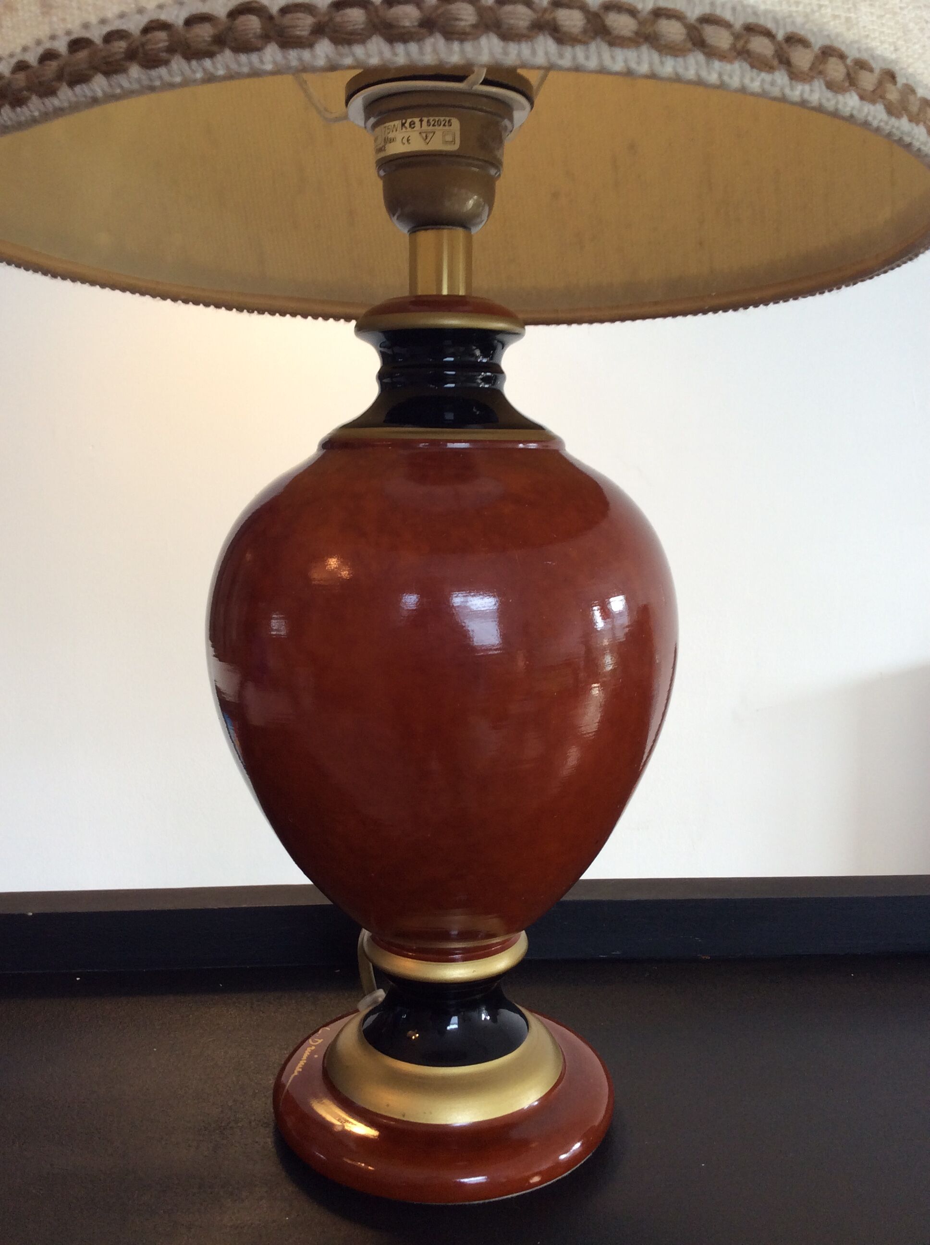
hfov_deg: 44.1
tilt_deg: -6.8
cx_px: 465
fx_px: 1149
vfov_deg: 56.9
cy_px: 622
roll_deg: +0.0
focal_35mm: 32
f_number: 2.4
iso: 32
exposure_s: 1/25
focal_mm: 3.3
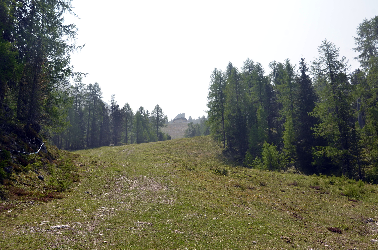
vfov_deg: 34.1
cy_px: 125
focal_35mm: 39
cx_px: 189
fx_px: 409
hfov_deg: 49.6
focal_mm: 26
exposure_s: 1/250
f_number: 10
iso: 100
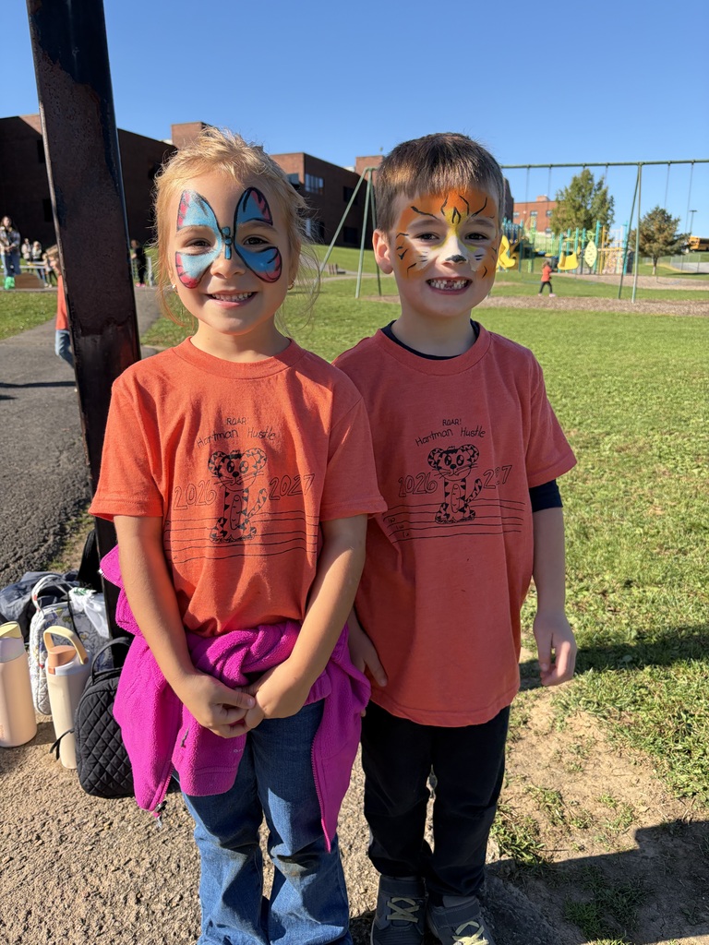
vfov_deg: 67.3
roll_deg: +1.8
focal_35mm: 26
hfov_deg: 53.1
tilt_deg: -14.6
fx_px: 710
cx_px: 354
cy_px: 472
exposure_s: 1/2012
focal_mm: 5.96
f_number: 1.6
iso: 50
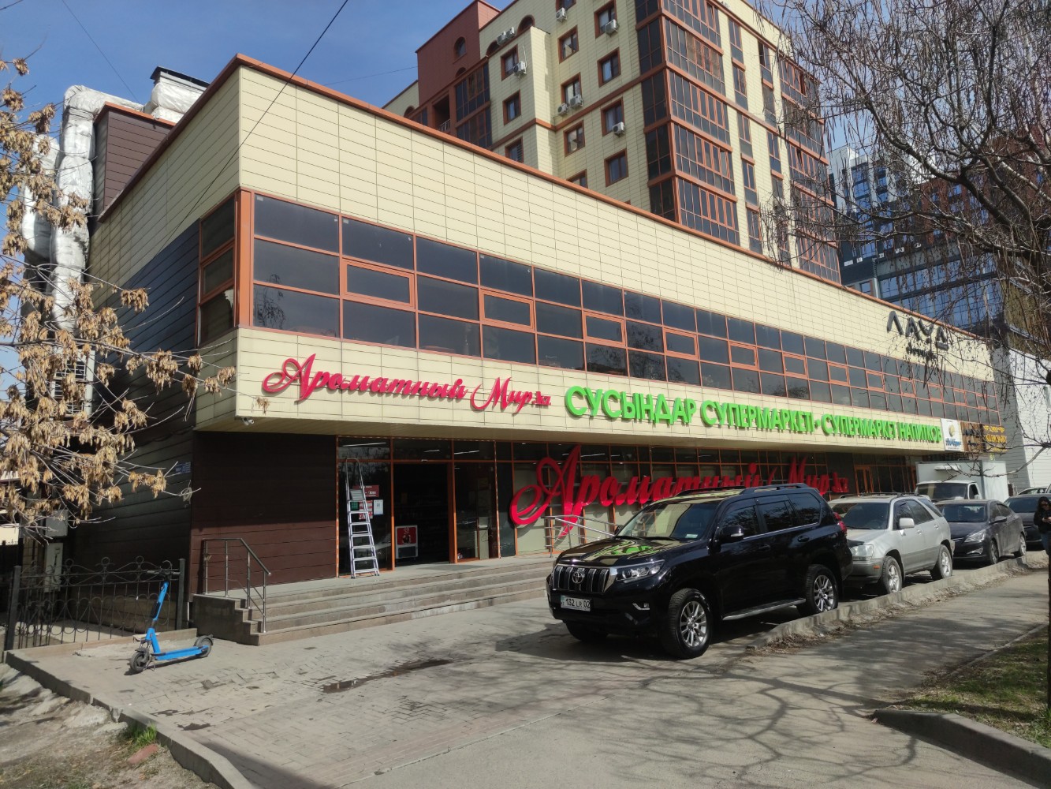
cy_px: 394
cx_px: 526
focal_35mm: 24
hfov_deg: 71.6
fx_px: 729
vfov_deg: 56.8
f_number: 1.69
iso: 100
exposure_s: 1/3333
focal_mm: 6.72
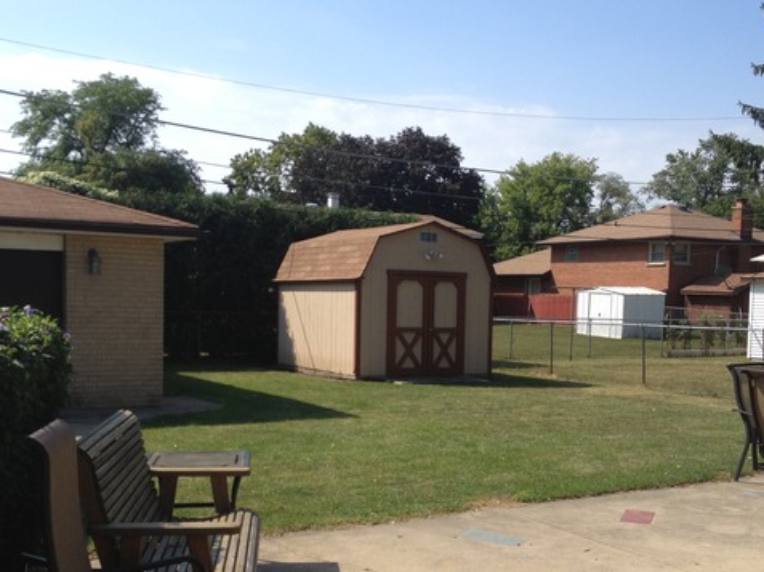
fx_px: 1037
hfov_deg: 40.5
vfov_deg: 30.7
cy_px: 351
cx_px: 386
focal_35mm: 47
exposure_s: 1/1493
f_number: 2.4
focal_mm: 4.28
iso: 50
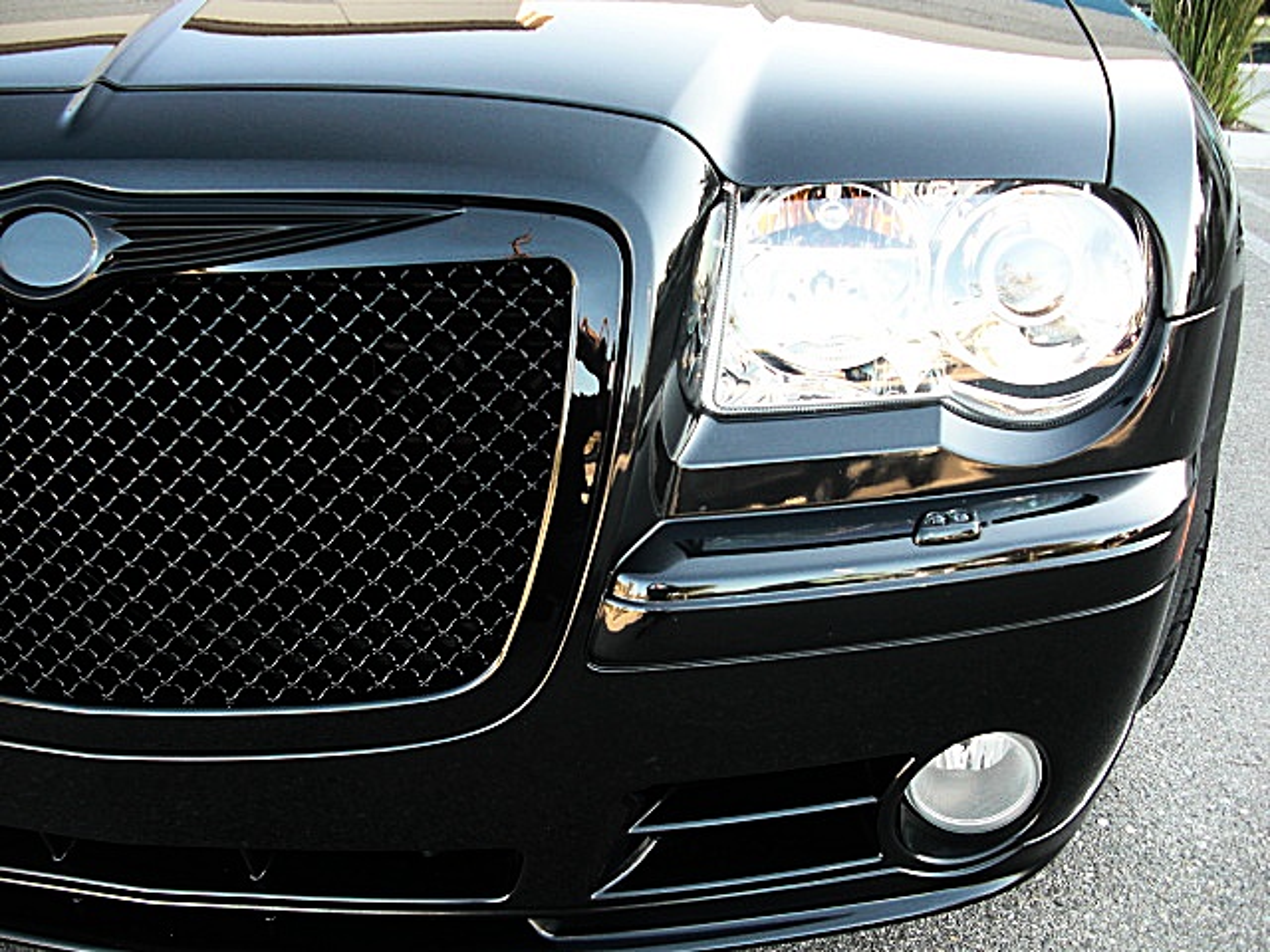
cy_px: 476
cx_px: 635
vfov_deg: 39.7
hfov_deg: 51.4
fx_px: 1321
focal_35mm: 36
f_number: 2.8
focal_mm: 6.3
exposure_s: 1/80
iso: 100
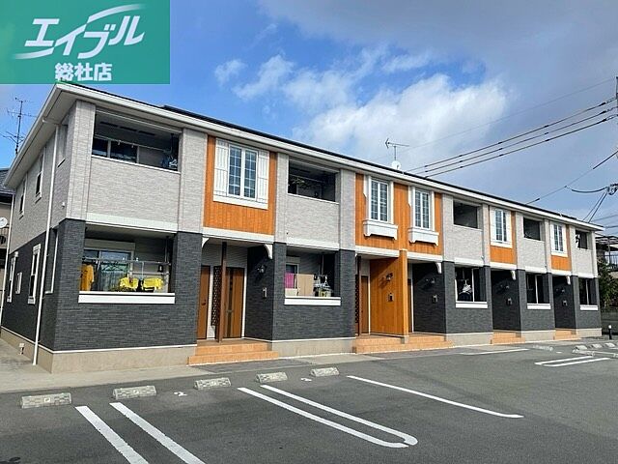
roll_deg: -1.0
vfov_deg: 53.1
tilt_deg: +8.3
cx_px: 309
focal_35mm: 26
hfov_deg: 67.3
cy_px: 232
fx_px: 464
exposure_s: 1/2959
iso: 32
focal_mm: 4.2
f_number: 1.6
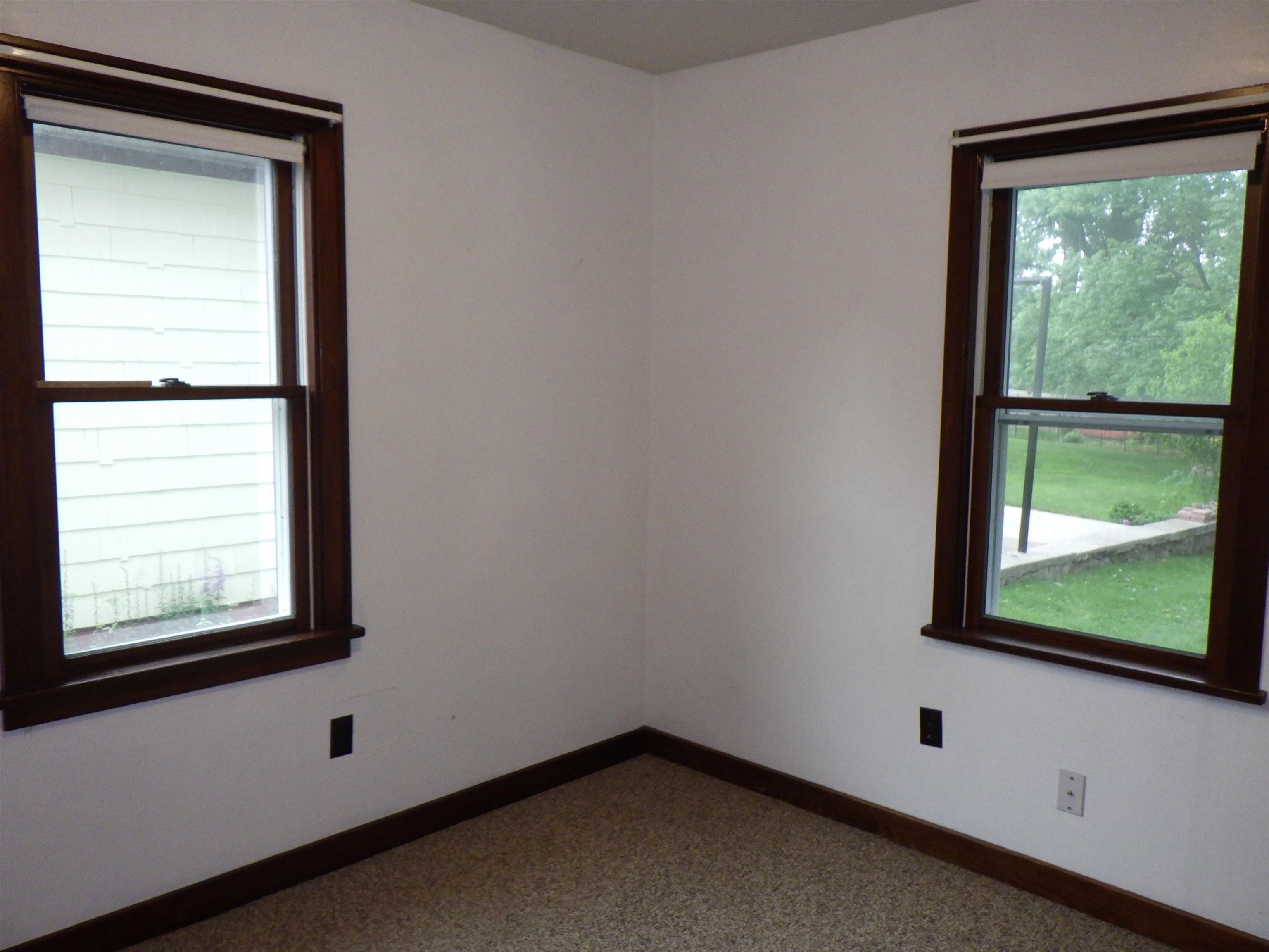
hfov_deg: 63.4
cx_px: 634
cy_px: 476
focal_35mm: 28
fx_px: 1026
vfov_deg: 49.7
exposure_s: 1/40
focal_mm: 5
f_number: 3.5
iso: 400
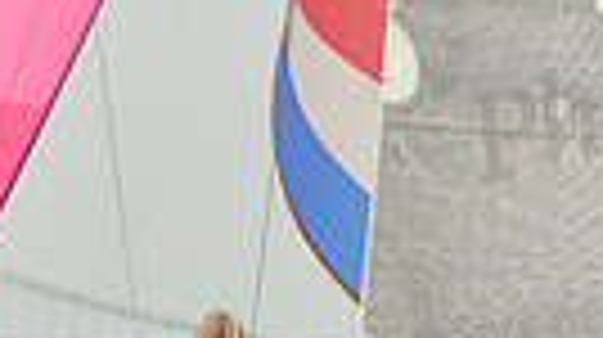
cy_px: 363
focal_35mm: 1408
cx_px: 243
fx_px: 22486
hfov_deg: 1.5
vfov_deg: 0.9
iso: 400
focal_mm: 310
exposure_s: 1/800
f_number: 6.3
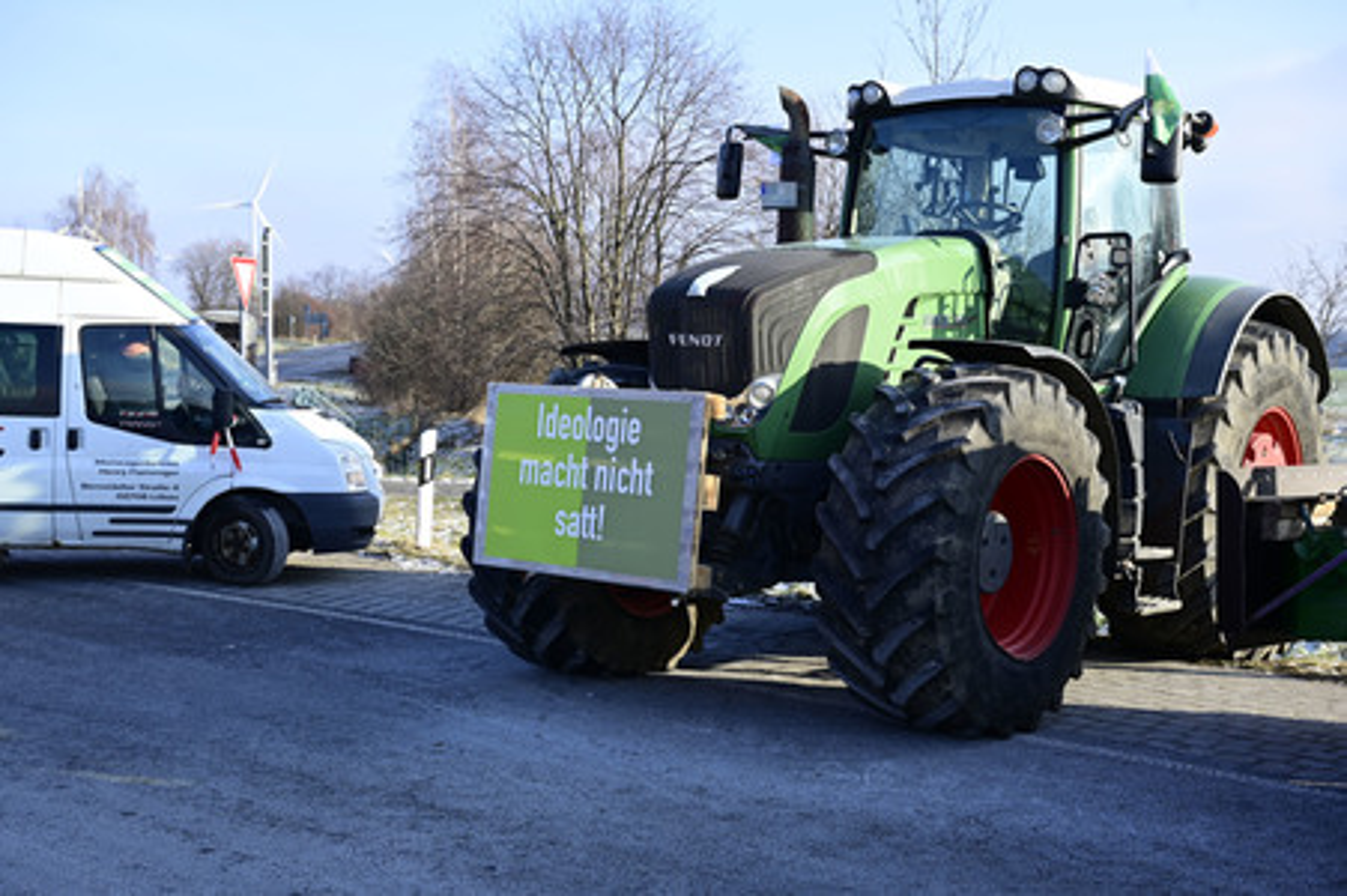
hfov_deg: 43.6
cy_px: 448
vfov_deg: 29.8
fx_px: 1682
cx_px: 674
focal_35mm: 45
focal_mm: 45
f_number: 7.1
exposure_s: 1/250
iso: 220
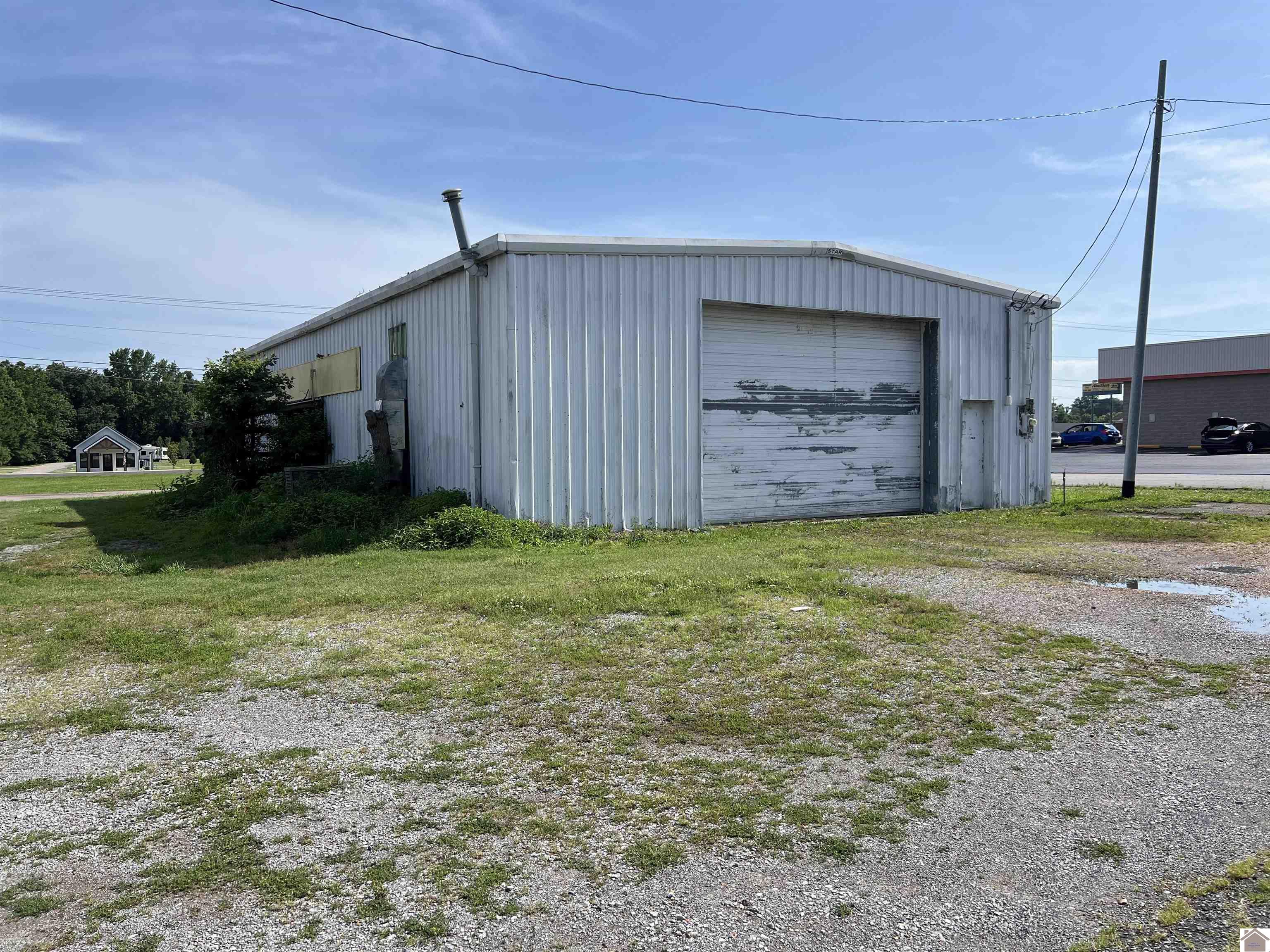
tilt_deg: -1.5
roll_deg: +0.5
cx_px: 635
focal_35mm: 26
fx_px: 954
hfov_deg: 67.3
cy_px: 476
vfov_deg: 53.1
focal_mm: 5.7
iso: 50
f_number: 1.5
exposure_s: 1/5319
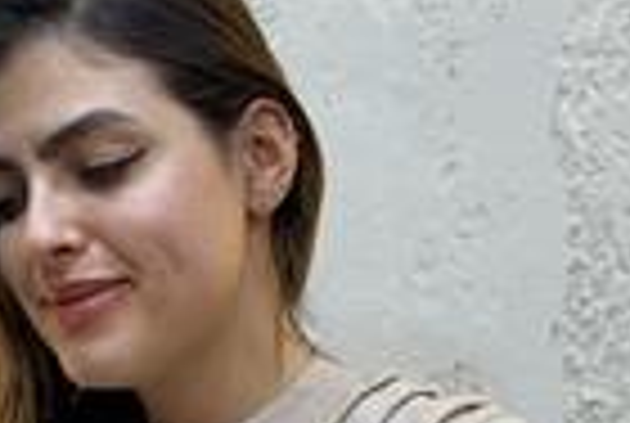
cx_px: 180
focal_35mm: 147
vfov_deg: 9.0
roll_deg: +0.8
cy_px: 736
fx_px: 2578
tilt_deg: -8.3
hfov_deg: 13.9
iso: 64
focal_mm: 6.76
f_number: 1.78
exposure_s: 1/100
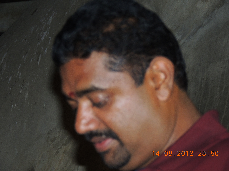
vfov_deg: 6.6
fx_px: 1488
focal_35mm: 225
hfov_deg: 8.8
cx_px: 114
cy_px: 86
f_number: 4.6
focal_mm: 40.1
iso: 360
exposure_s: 1/60
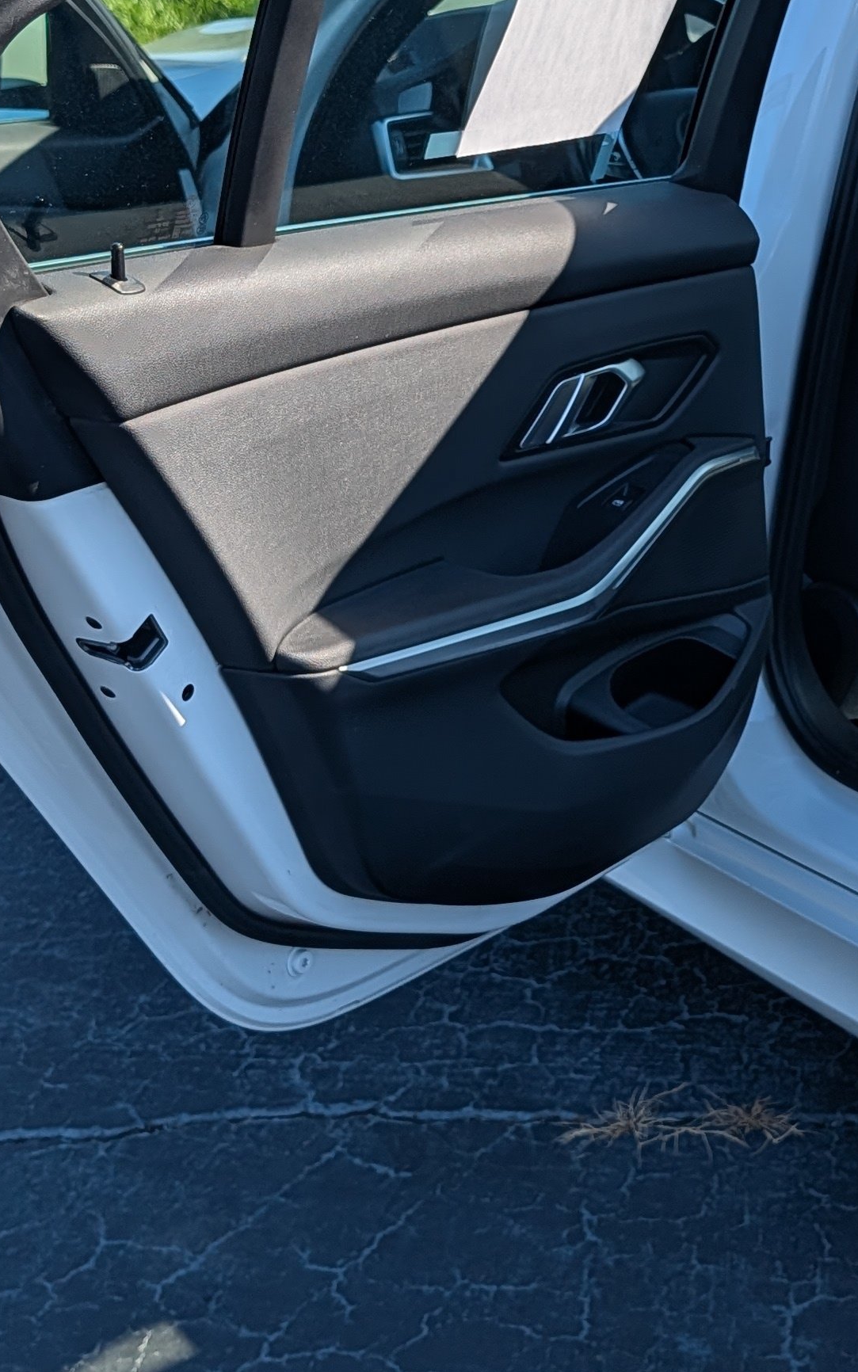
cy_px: 444
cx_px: 658
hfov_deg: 21.4
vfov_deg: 33.7
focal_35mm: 60
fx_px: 2244
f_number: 1.68
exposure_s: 1/848
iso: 21
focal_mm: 6.9
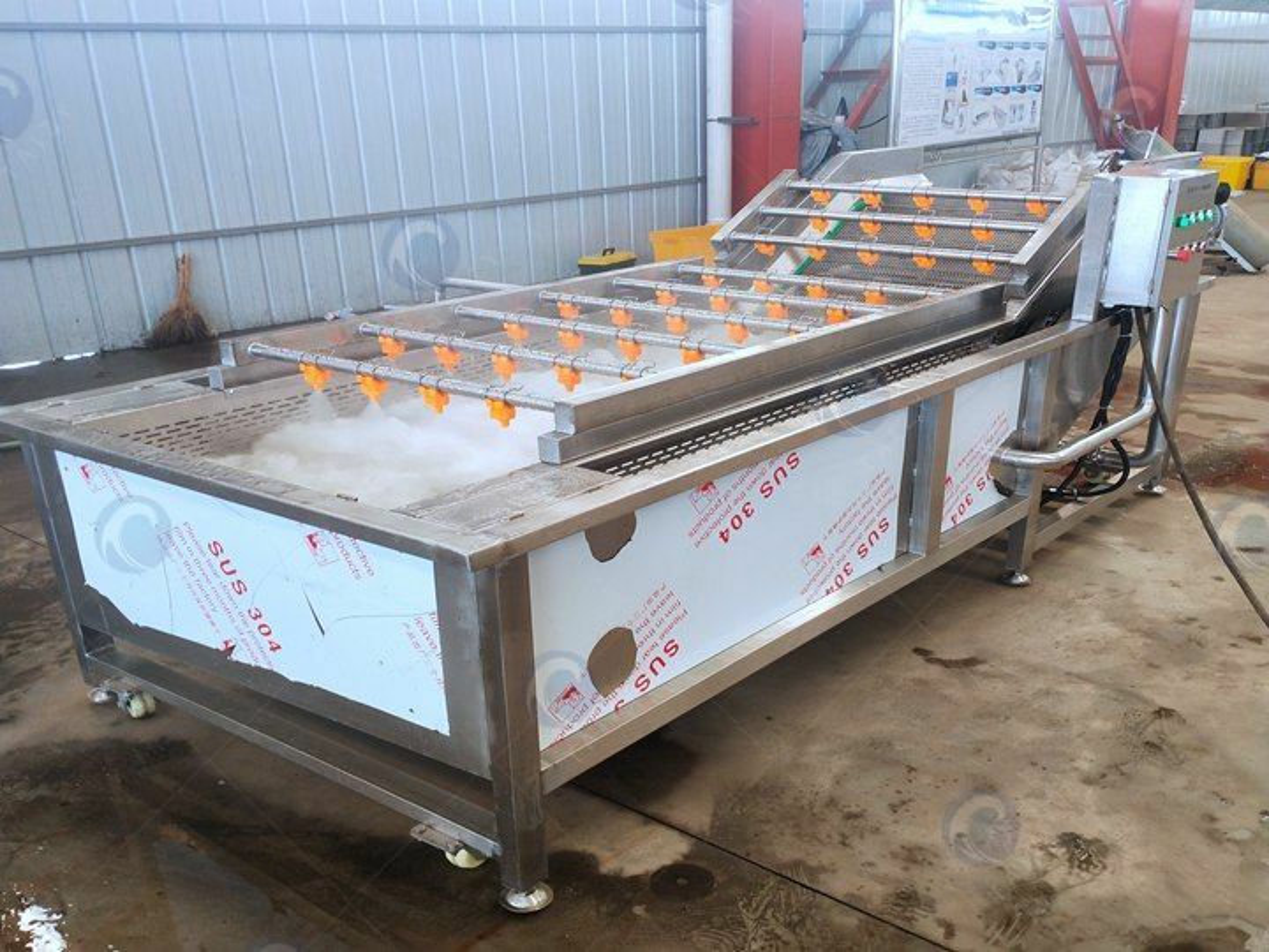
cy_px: 476
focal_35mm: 31
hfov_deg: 58.4
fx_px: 1136
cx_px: 634
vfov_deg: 45.4
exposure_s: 1/50
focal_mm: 4.05
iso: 139
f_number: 1.78
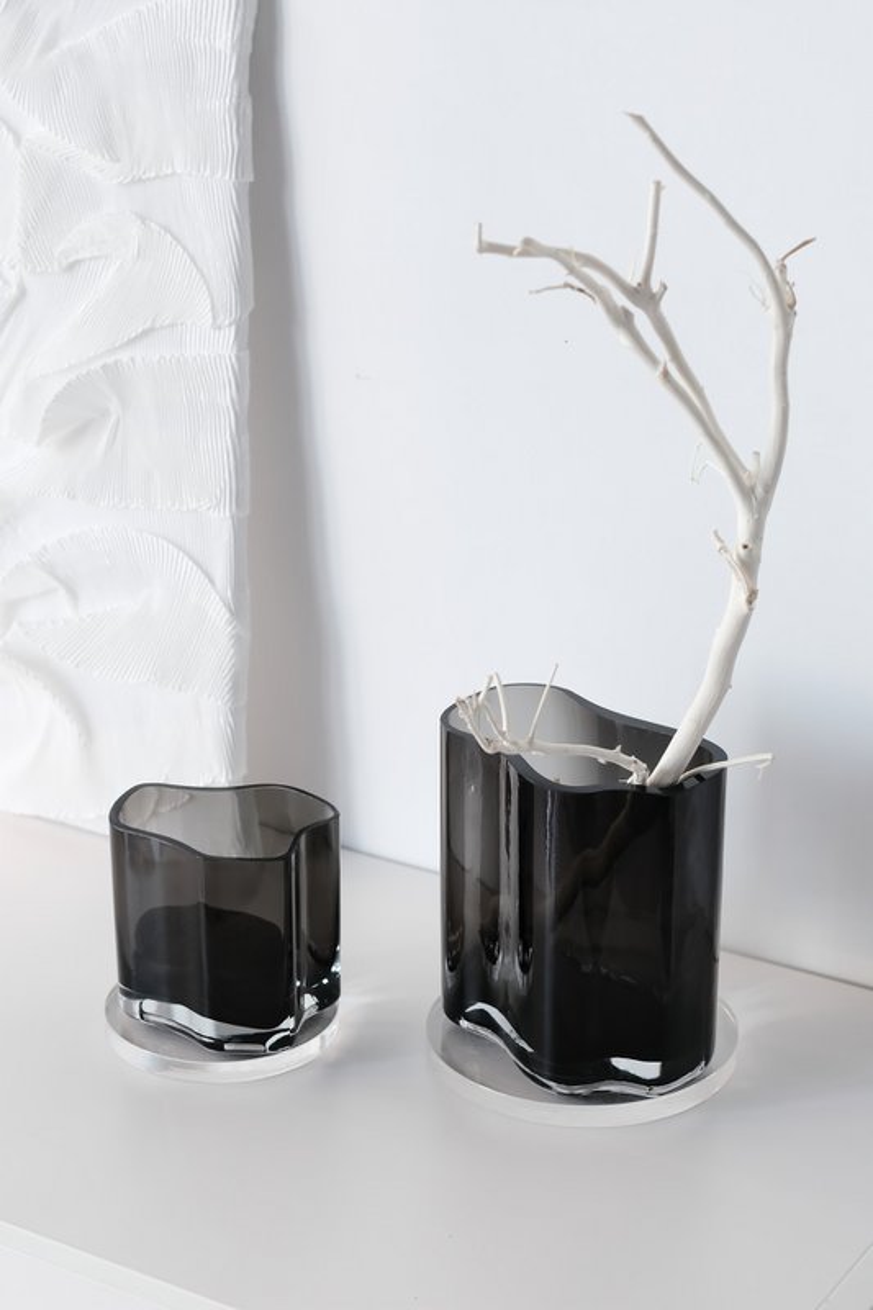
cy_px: 655
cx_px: 436
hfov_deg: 18.2
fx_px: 2729
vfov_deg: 27.0
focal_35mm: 75
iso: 800
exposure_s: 1/38
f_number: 4
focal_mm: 50
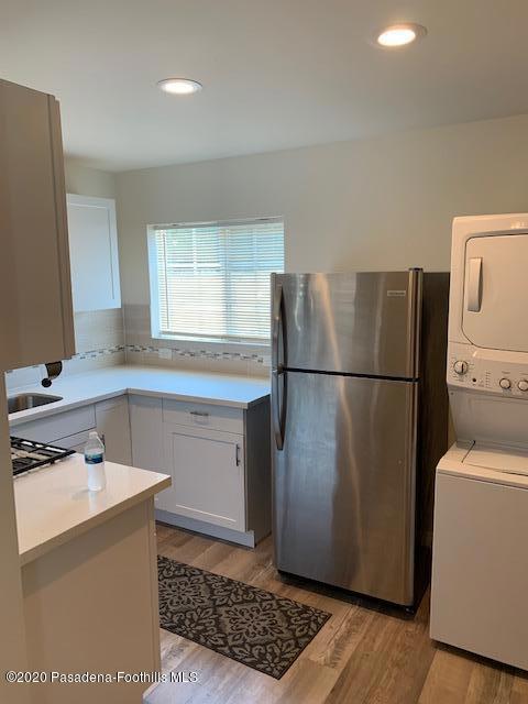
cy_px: 352
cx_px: 264
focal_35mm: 26
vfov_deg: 67.3
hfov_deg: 53.1
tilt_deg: -8.0
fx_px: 529
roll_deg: +0.0
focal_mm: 4.25
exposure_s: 1/120
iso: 80
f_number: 1.8
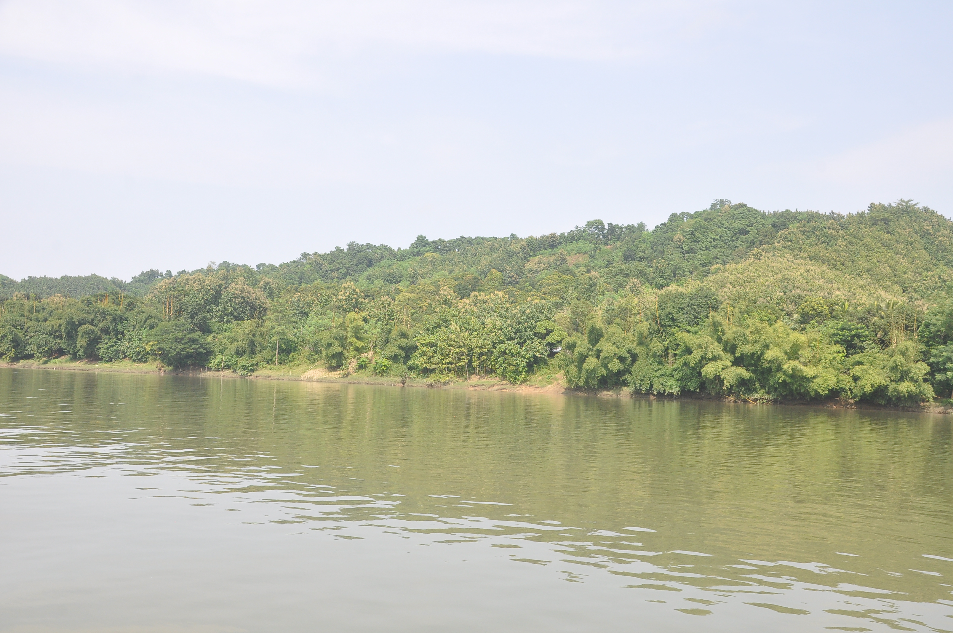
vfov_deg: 35.4
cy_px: 316
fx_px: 991
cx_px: 476
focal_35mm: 38
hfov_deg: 51.3
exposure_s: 1/320
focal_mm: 25
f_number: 16
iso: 640
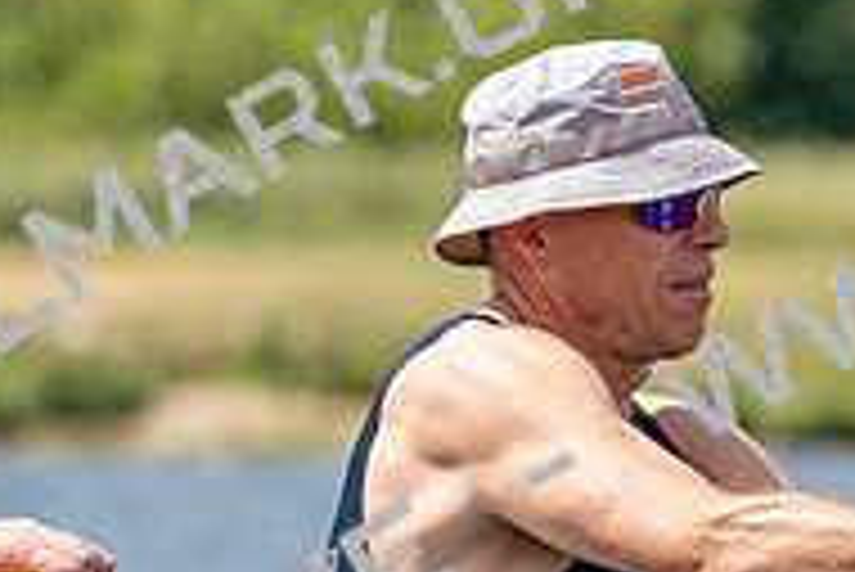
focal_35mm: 954
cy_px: 448
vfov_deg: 1.4
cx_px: 1206
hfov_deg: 2.2
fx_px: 22674
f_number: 6.3
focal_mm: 312
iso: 250
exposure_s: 1/1600
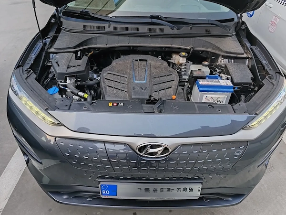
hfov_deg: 65.3
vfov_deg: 51.4
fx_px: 223
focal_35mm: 27
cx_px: 143
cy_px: 108
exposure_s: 1/100
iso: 125
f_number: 1.9
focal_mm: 6.12
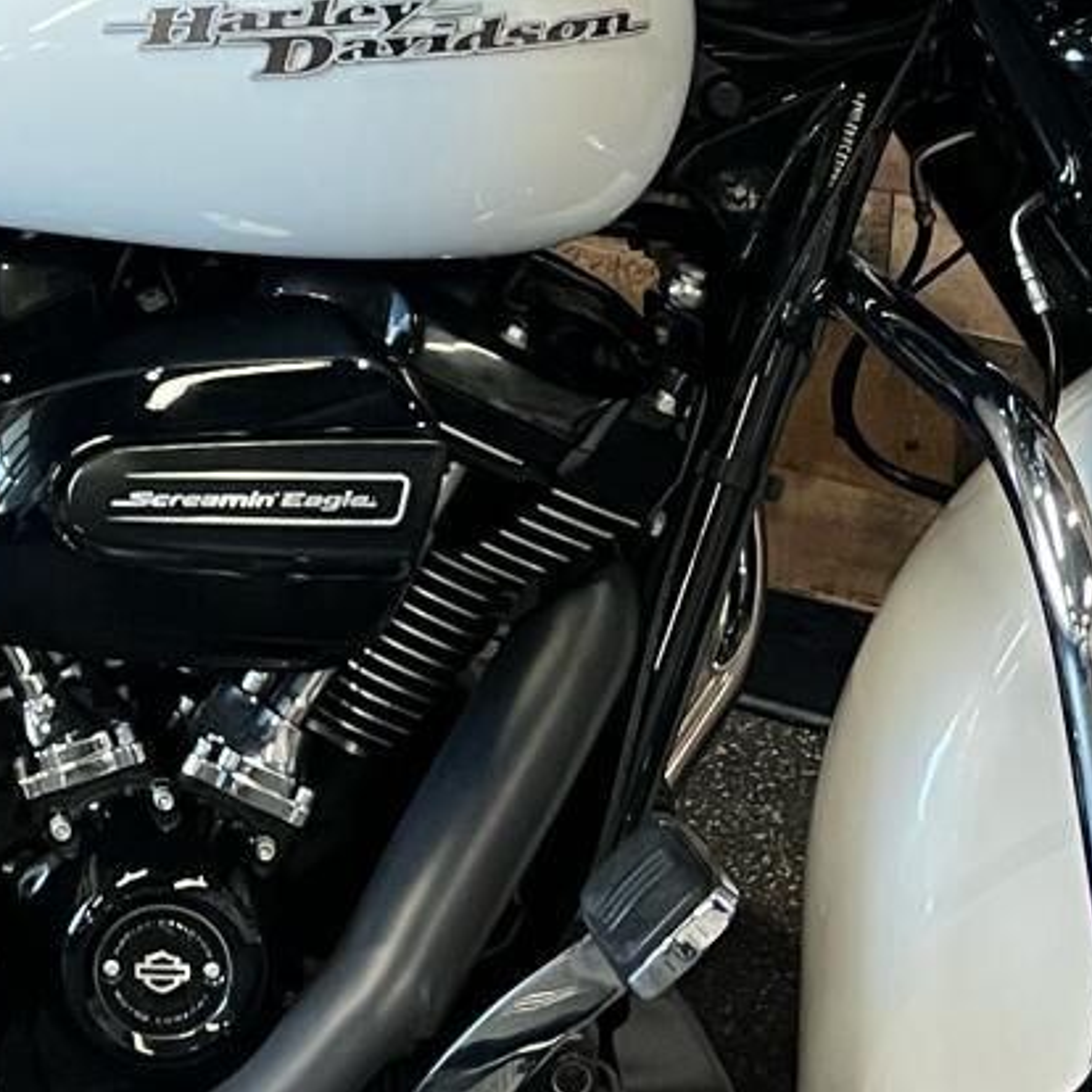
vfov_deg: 15.1
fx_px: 3962
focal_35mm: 111
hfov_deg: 15.0
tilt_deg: -13.5
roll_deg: -0.4
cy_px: -219
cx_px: -309
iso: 250
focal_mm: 5.1
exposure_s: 1/60
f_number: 1.6
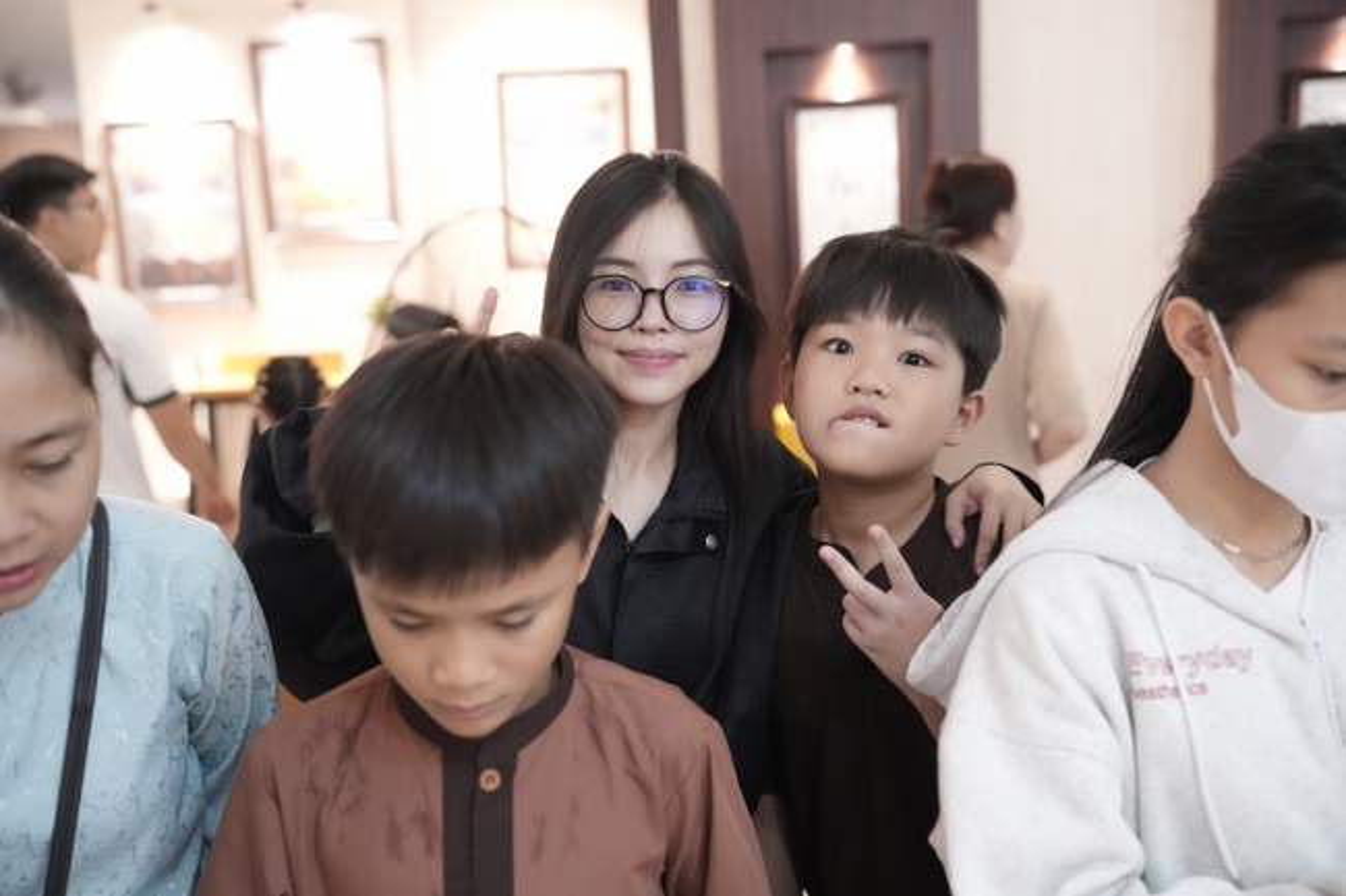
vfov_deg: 33.4
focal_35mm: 40
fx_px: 1495
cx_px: 673
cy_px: 448
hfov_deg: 48.5
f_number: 2.8
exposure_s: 1/100
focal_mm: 40
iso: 6400
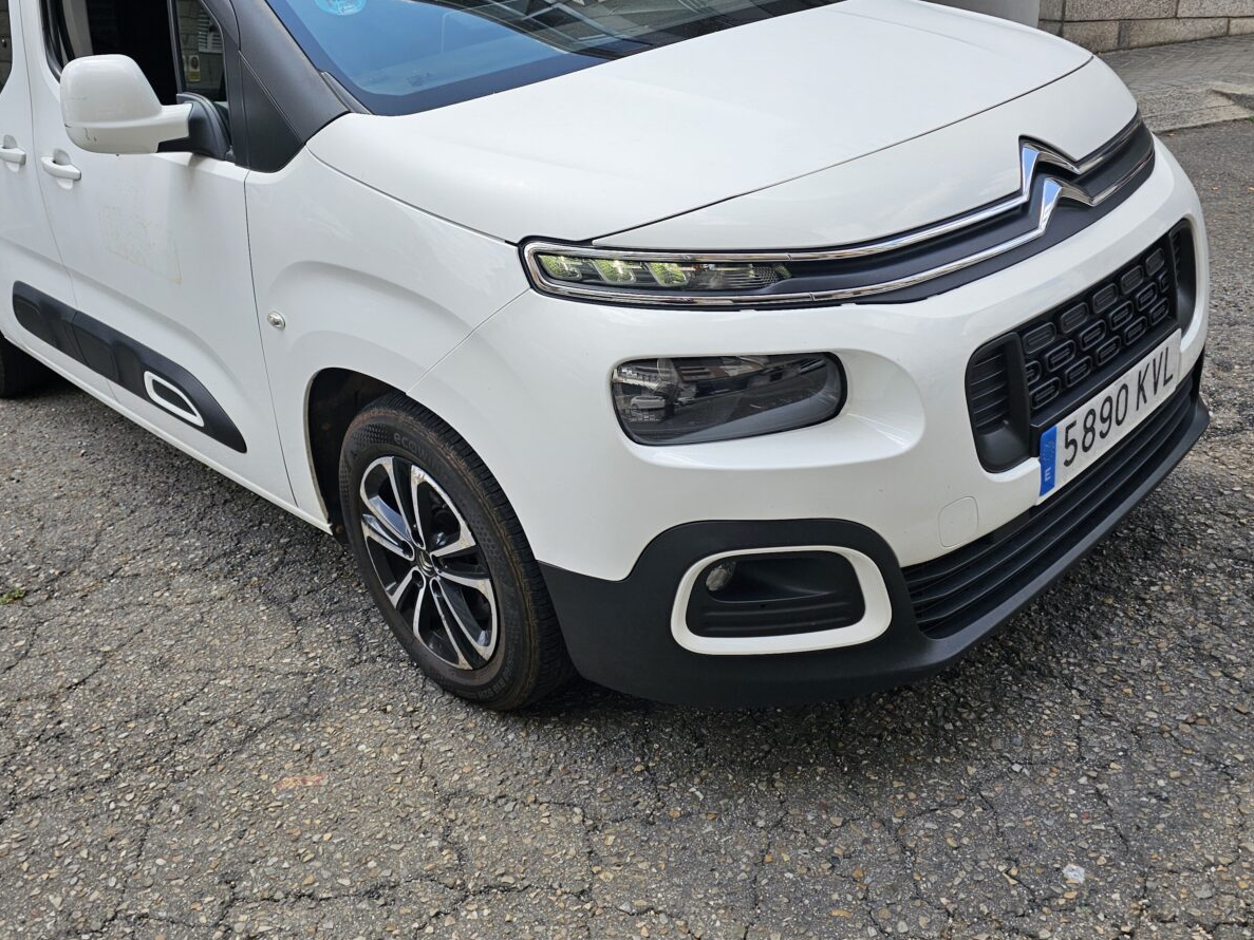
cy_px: 331
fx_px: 1123
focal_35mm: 31
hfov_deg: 58.0
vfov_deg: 44.9
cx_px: 522
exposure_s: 1/302
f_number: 1.7
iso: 10
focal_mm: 6.3
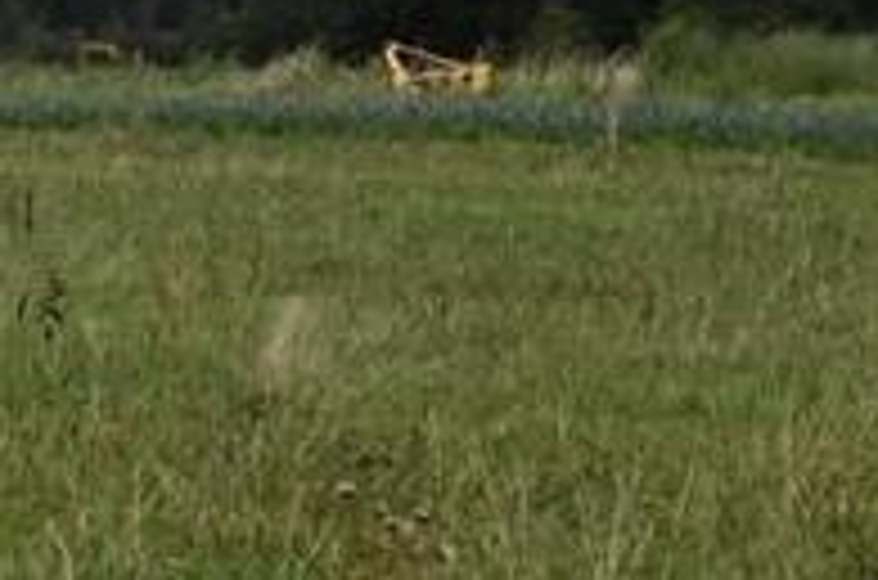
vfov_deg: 3.8
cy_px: -308
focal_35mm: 357
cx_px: -1013
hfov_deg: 5.6
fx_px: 8686
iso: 400
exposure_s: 1/1000
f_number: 8
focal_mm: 70
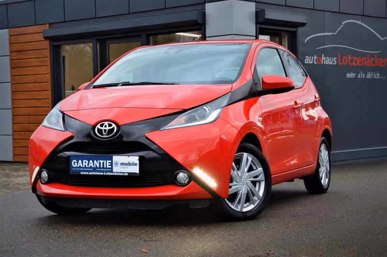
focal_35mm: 72
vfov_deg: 18.8
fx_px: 772
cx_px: 194
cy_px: 128
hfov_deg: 28.1
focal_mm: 48
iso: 400
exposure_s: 1/40
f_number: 9
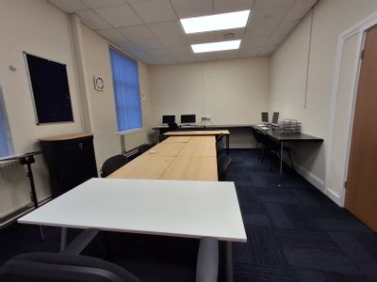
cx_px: 188
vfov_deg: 78.1
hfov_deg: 94.5
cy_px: 141
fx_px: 174
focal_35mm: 16
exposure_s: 1/100
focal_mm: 1.64
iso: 40
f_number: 2.2
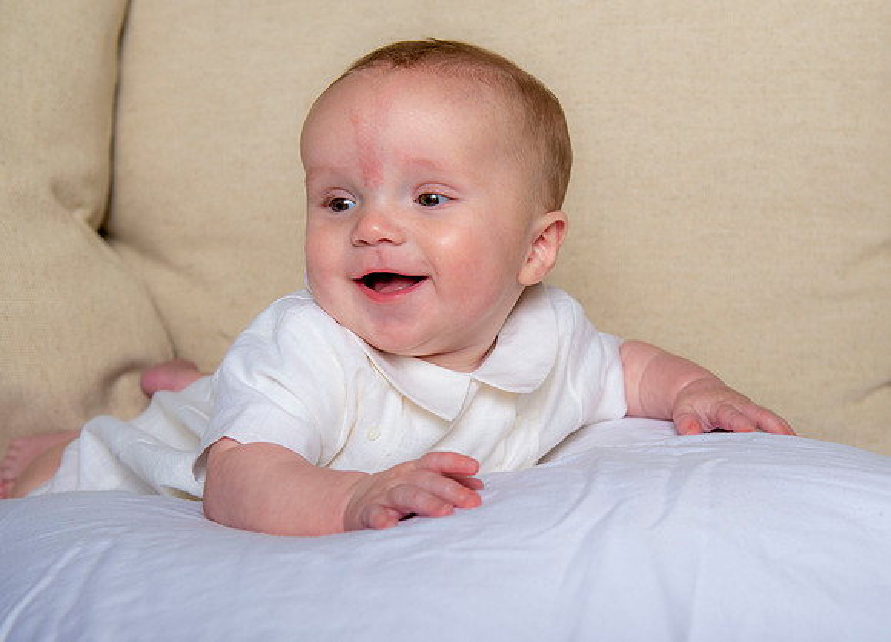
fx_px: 1515
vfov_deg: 23.9
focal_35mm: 60
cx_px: 567
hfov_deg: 32.6
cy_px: 376
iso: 200
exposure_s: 1/200
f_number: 5
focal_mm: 48
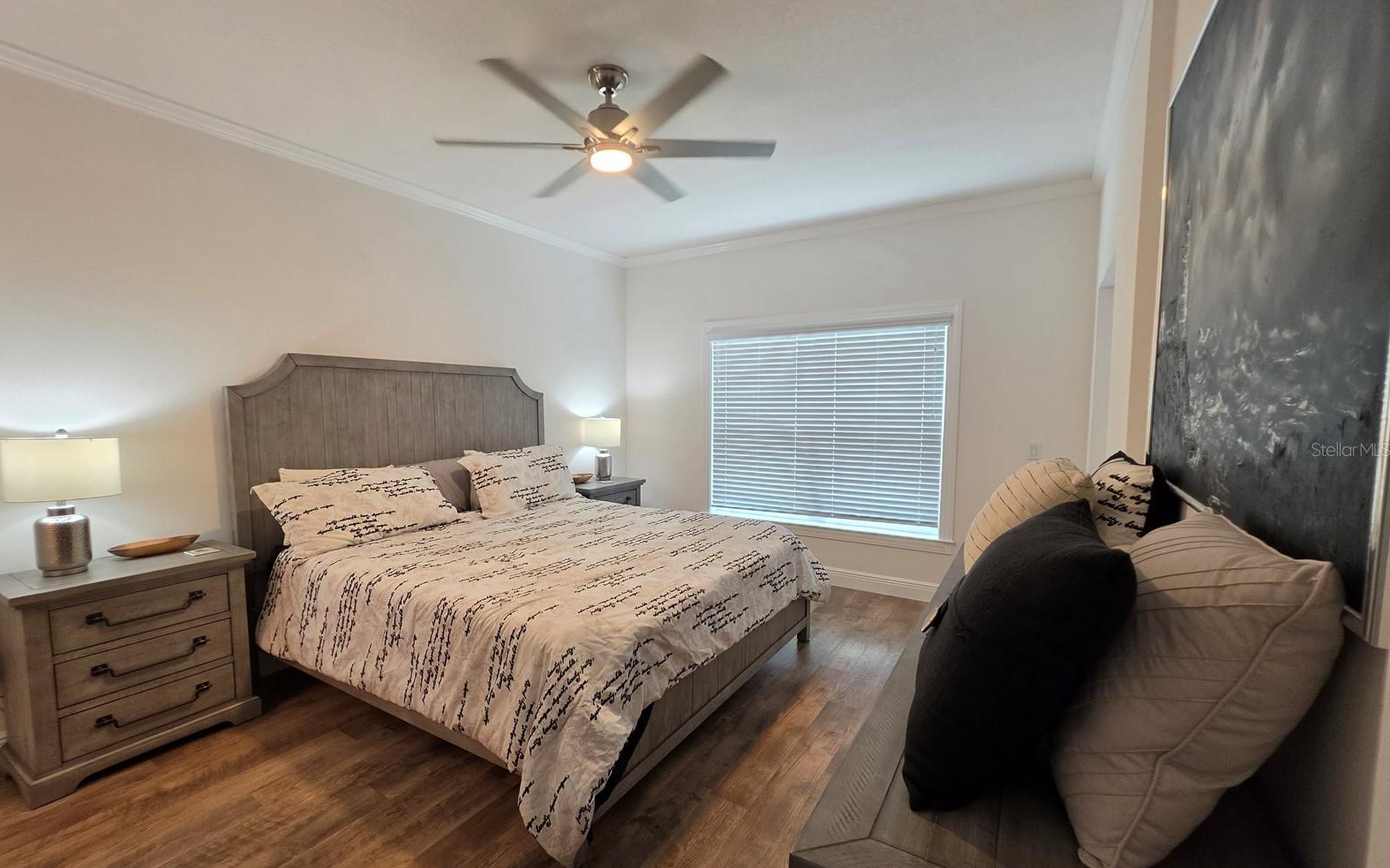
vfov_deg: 78.6
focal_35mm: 14
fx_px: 530
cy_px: 449
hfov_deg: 105.3
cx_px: 688
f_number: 1.9
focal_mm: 2.2
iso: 160
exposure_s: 1/120
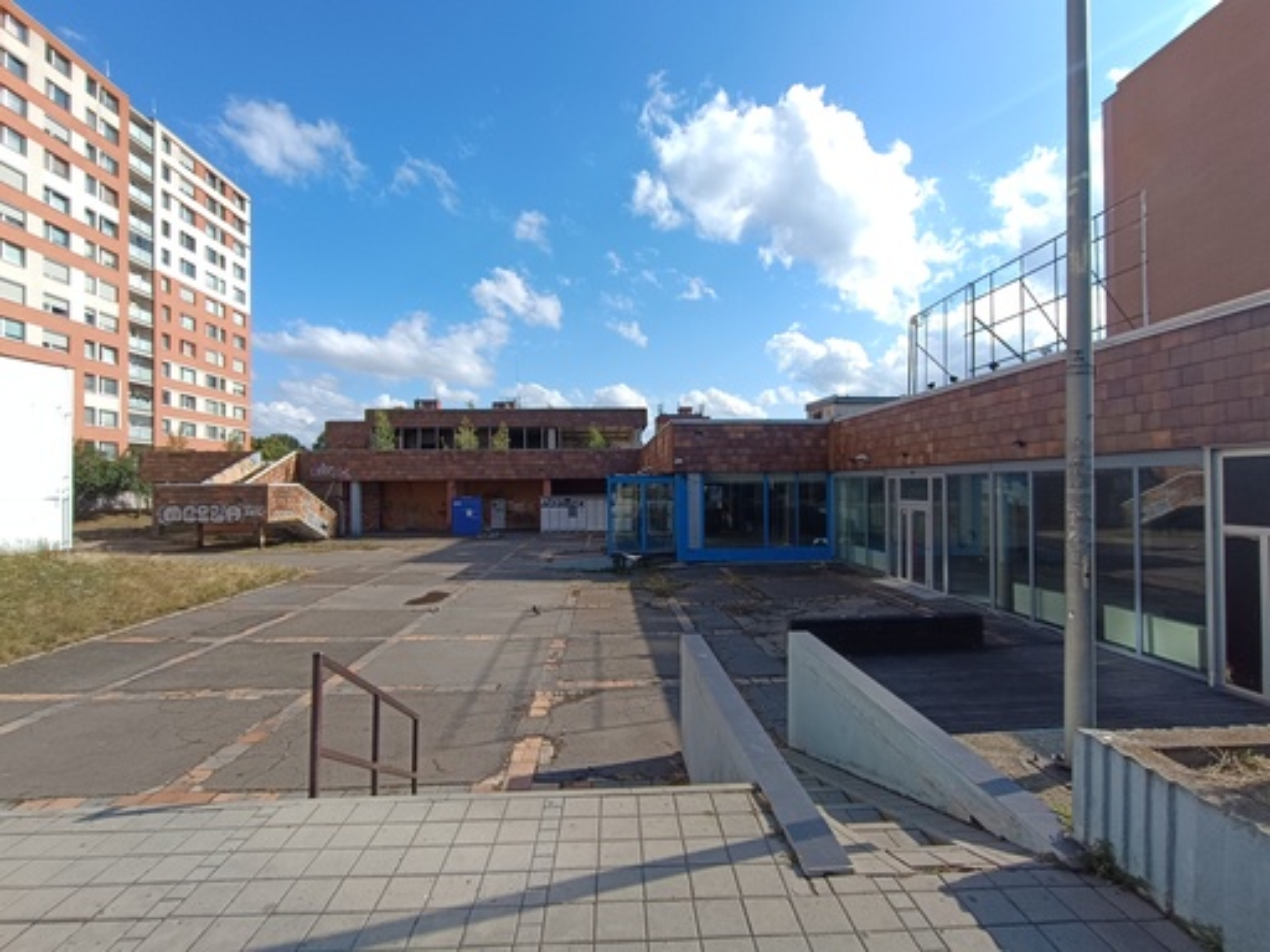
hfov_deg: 94.5
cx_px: 635
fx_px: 587
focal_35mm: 16
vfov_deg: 78.1
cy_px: 476
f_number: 2.2
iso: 50
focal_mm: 1.66
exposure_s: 1/1244
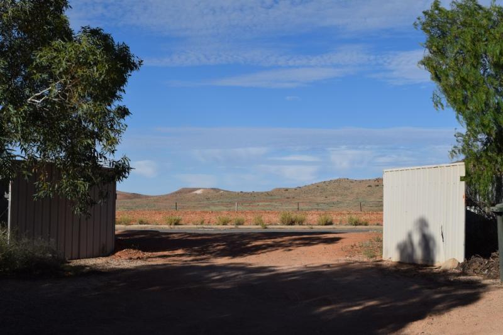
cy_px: 168
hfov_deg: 35.1
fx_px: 796
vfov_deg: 23.8
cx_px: 252
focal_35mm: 57
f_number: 11
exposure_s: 1/500
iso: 200
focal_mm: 38
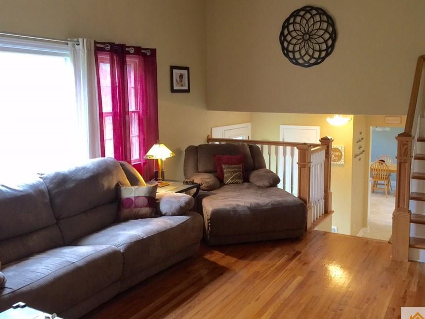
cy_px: 146
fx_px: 430
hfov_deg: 52.4
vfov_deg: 40.7
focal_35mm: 35
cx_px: 247
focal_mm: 4.15
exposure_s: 1/15
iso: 64
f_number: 2.2
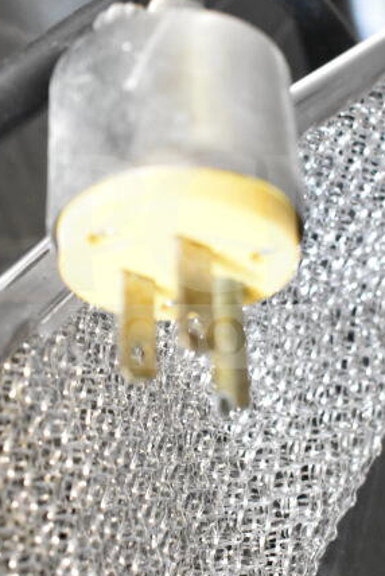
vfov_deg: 31.4
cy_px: 261
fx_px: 1025
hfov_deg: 21.3
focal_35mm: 64
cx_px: 179
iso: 4000
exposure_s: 1/30
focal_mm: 20
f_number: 3.8
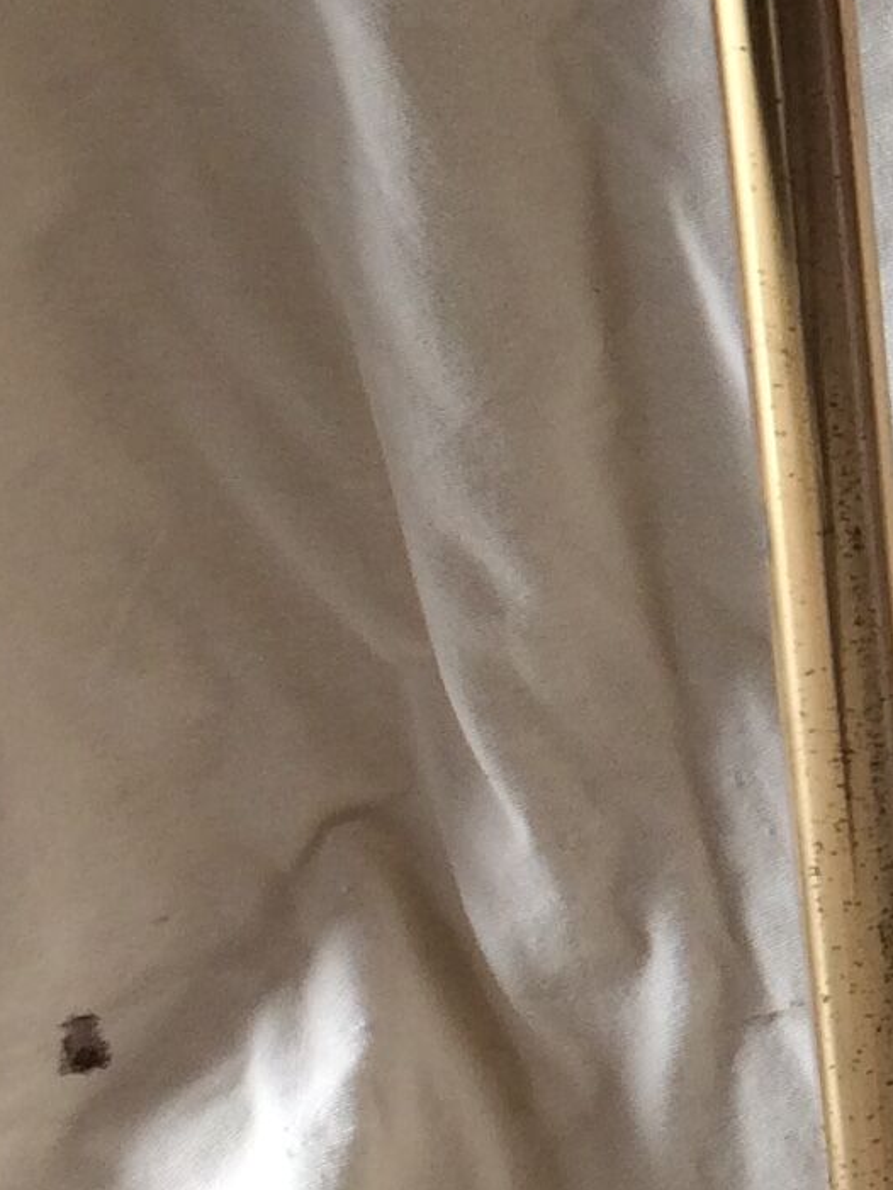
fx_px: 4642
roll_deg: -1.3
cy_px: 462
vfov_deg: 14.6
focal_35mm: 135
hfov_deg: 10.2
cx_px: 1708
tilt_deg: -25.0
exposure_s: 1/50
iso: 50
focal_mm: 4.15
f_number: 2.2
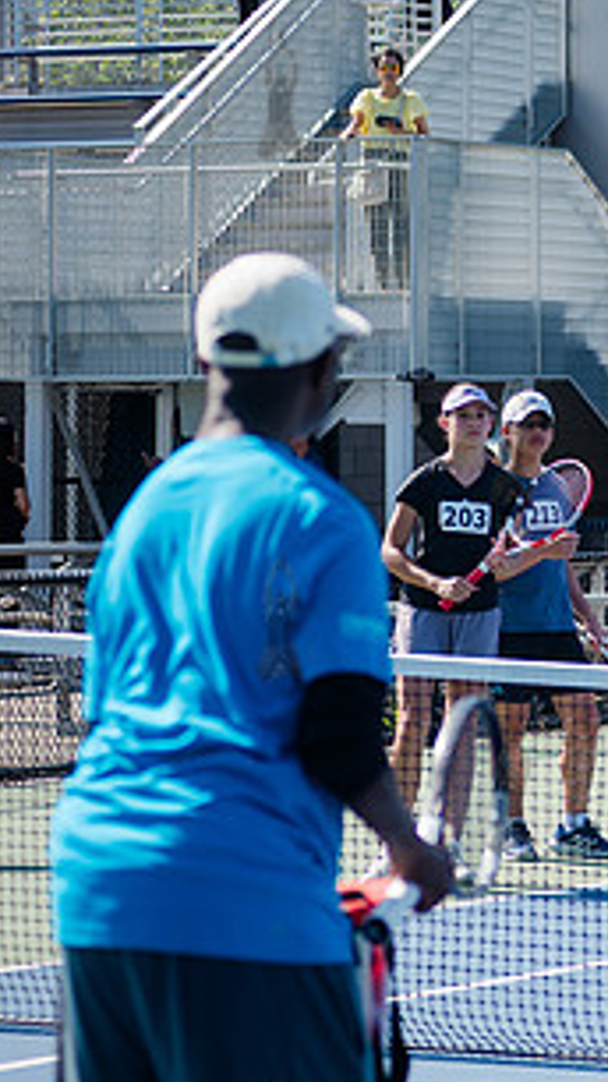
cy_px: 524
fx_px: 5277
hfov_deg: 6.4
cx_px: 1130
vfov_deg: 11.7
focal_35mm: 184
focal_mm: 80
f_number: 3.5
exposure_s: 1/1250
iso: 200
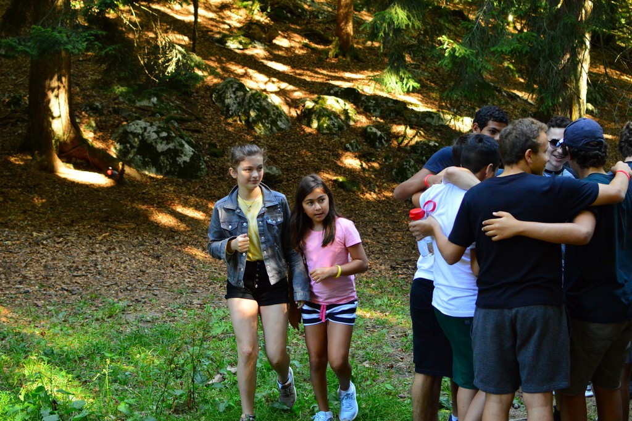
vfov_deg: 25.7
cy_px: 210
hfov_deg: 37.9
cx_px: 316
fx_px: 921
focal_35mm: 52
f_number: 2.8
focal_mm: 35
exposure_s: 1/320
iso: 1600
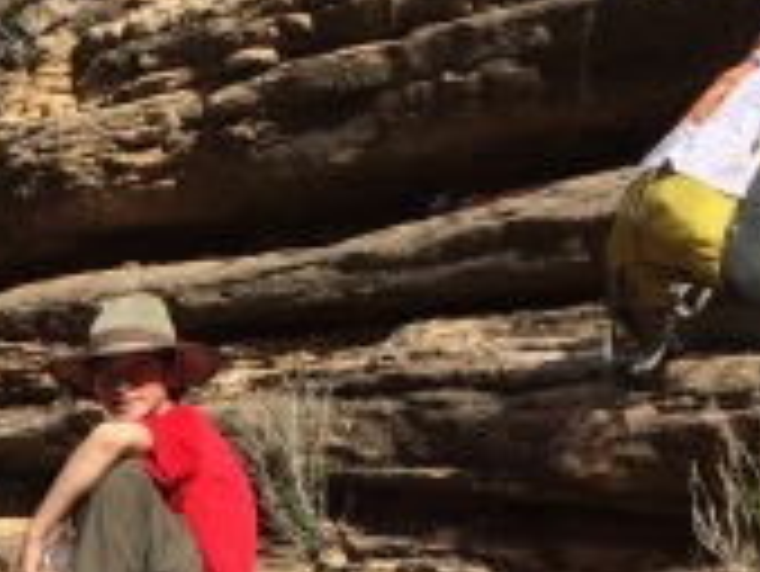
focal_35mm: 110
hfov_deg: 16.5
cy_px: 658
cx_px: -319
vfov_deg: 13.2
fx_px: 2417
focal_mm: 4.15
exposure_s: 1/2160
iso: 32
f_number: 2.2
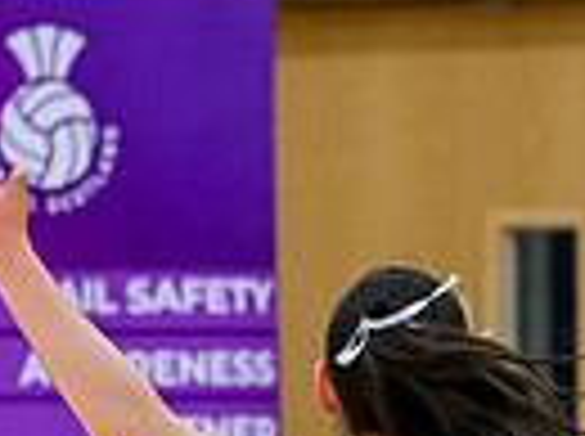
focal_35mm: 1262
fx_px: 21288
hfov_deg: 1.6
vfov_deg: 1.2
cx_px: 1083
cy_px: 761
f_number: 3.5
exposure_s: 1/1000
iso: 6400
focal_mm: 200
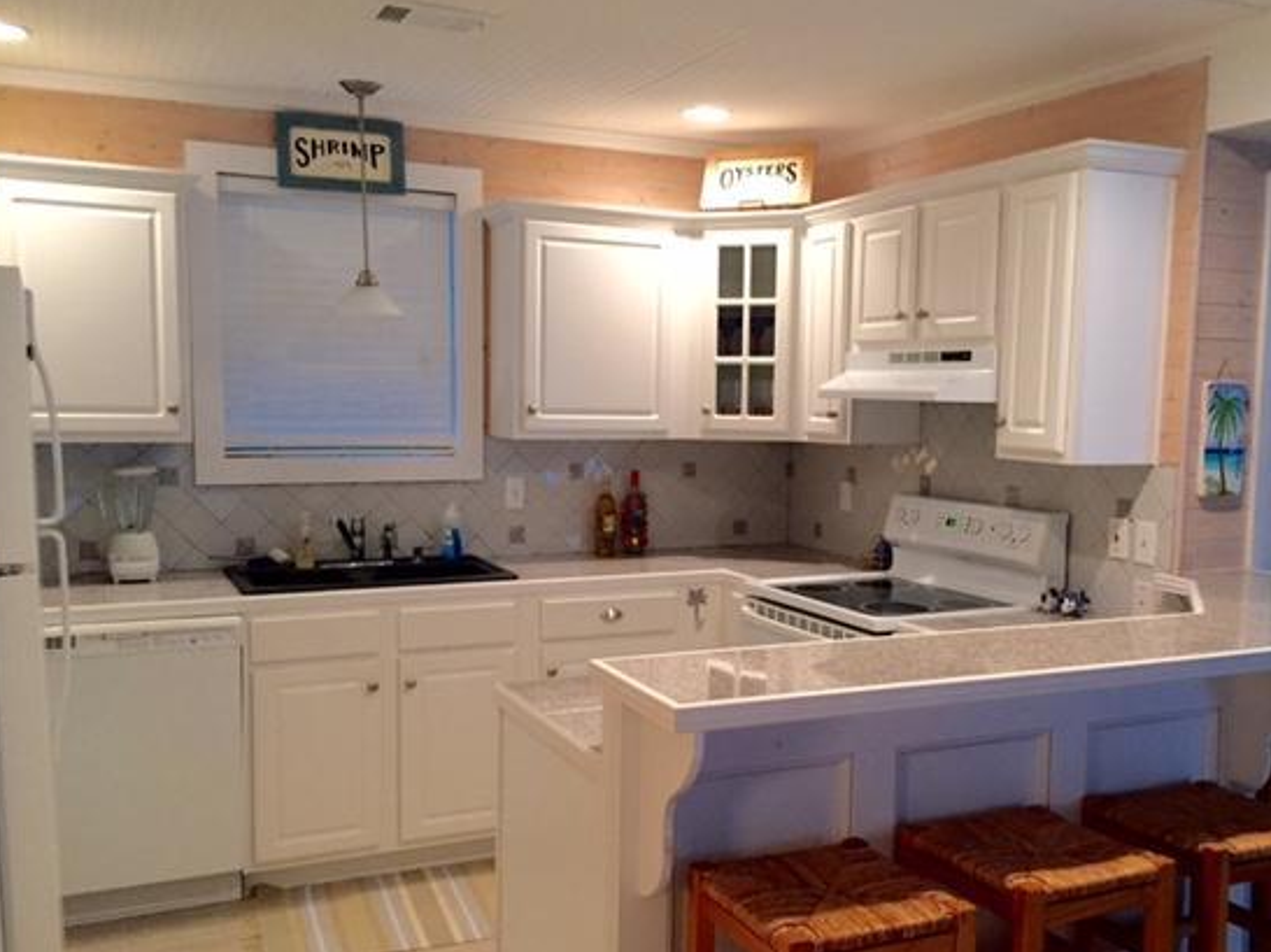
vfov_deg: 41.7
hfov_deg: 53.8
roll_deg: -1.9
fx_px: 1248
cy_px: 510
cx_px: 715
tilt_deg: -5.8
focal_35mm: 34
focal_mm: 4.15
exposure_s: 1/30
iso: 160
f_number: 2.2
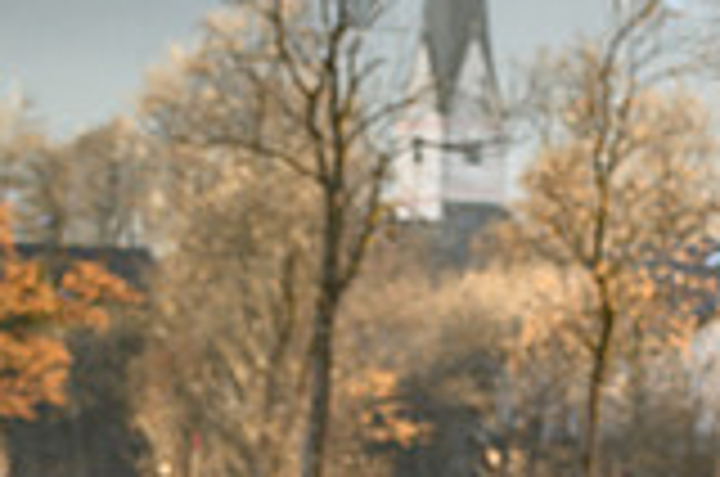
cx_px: 612
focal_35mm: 312
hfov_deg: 6.6
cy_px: 752
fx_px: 6228
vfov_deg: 4.4
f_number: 5.6
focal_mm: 86
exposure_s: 1/125
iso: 100
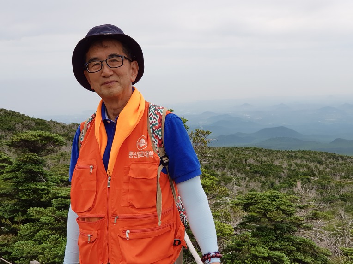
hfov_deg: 36.8
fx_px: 530
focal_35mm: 52
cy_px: 132
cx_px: 176
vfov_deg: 28.0
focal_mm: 6
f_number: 2.4
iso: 25
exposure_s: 1/686
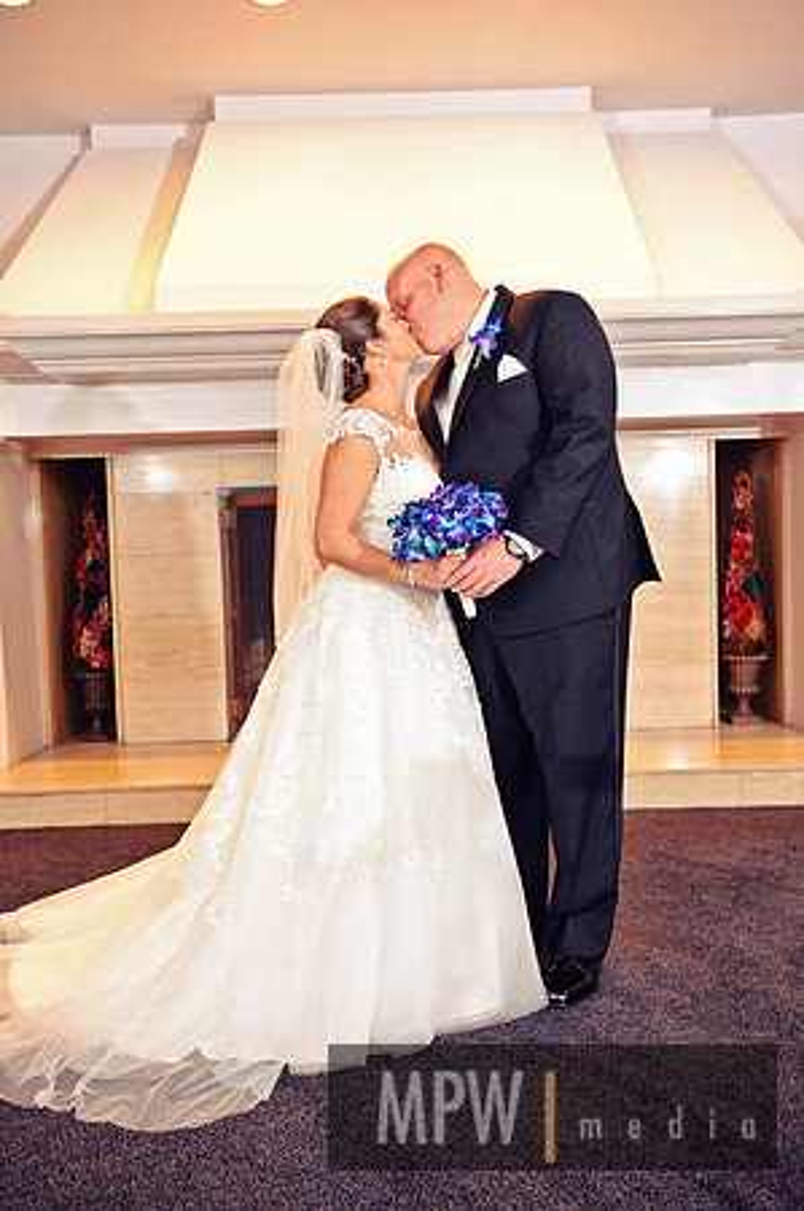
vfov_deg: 58.8
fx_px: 1074
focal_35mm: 32
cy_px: 606
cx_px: 402
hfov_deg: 41.0
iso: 2000
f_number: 2.8
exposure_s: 1/125
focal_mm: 32
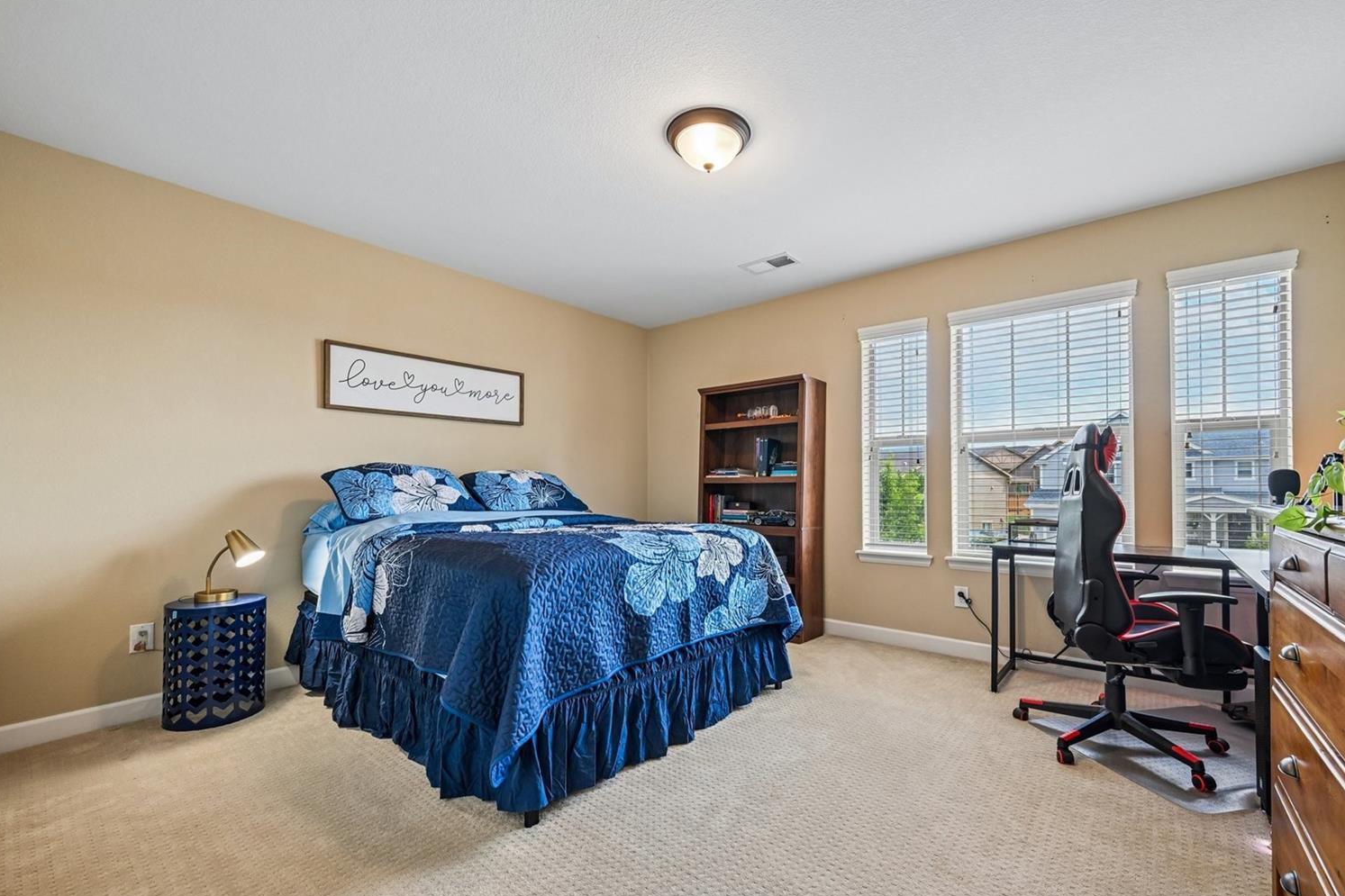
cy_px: 474
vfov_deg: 77.2
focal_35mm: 15
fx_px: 560
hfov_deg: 100.4
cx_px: 696
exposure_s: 1/15
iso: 320
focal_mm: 14
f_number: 10
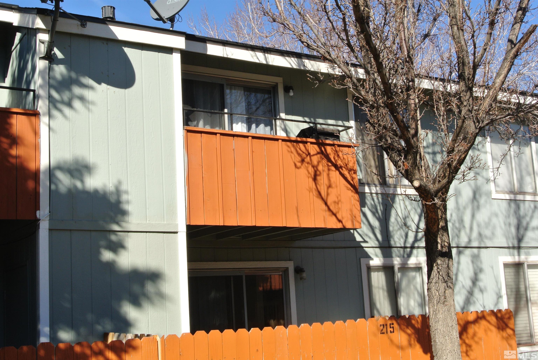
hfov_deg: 40.3
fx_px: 733
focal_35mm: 49
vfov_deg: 27.6
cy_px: 180
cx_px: 269
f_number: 14
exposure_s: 1/60
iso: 100
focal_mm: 18.2
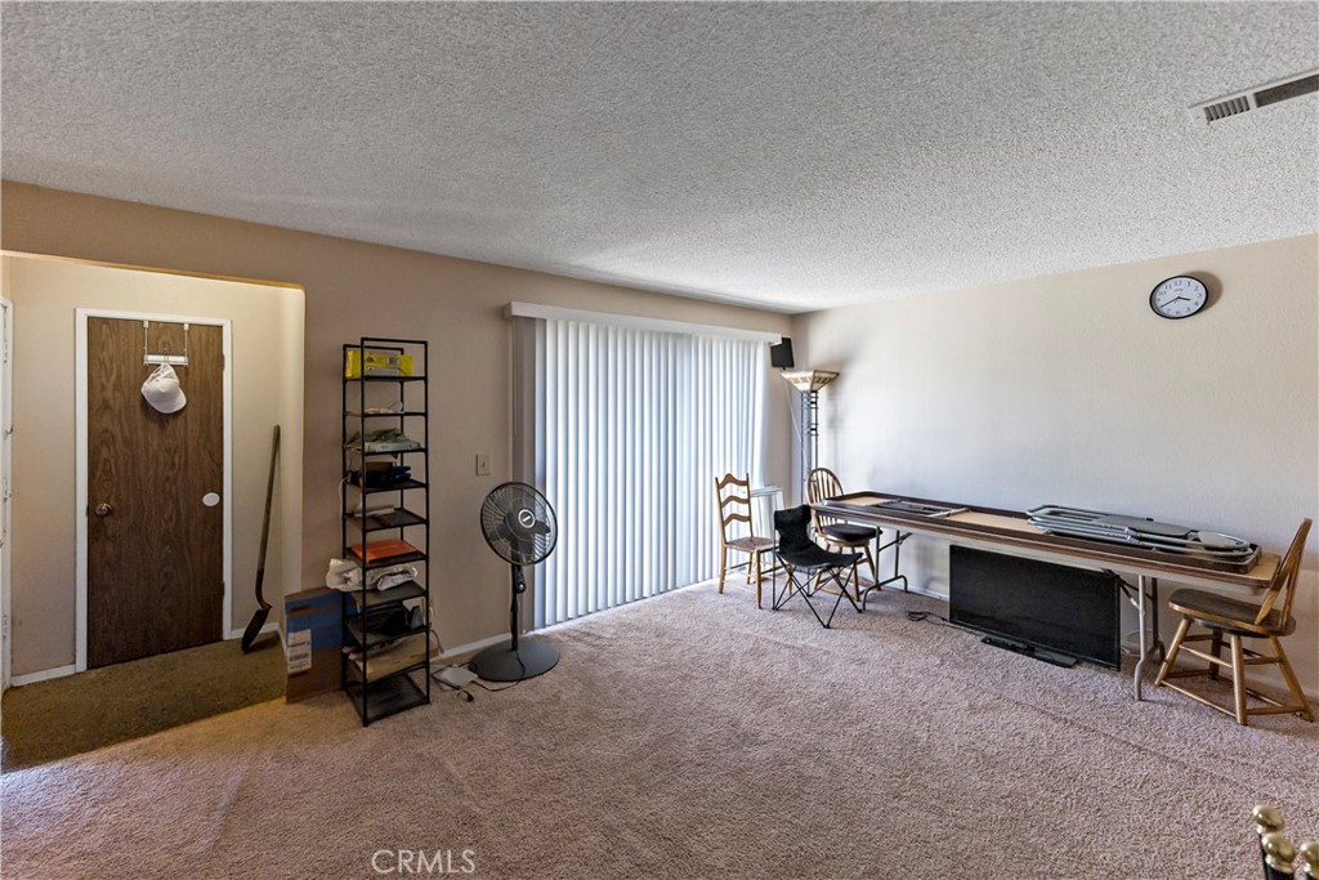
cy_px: 440
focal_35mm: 14
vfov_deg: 81.2
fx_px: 513
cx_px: 660
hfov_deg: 104.2
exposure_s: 1/160
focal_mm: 14
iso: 1250
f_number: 2.8
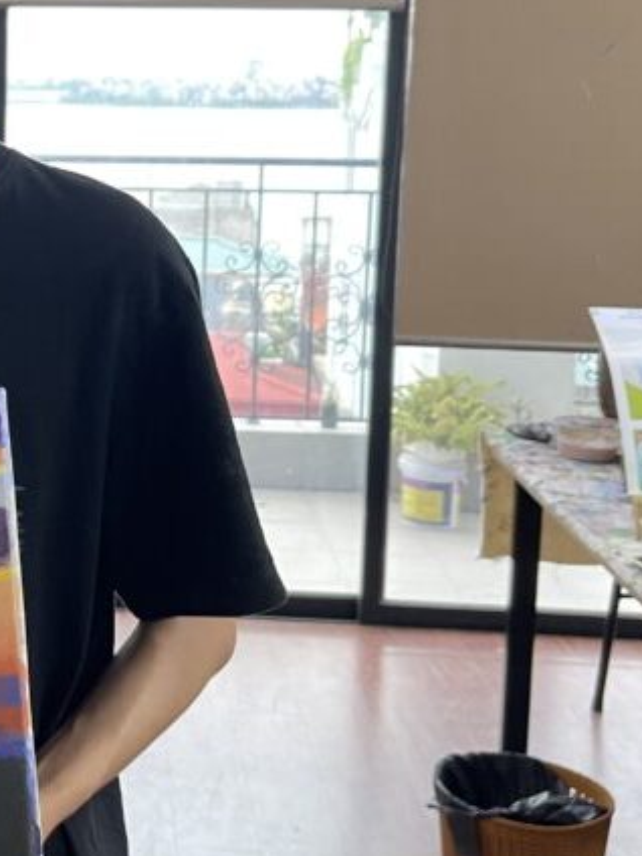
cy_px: 246
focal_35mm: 59
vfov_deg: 32.3
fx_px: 1459
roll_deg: -0.4
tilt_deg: -6.6
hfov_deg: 23.2
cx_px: -75
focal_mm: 5.1
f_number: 1.6
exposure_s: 1/50
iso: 80
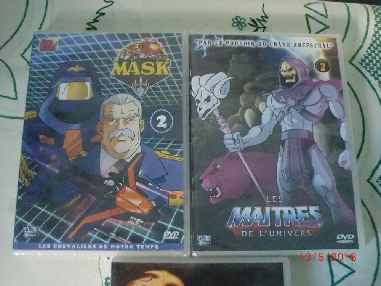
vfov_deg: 34.3
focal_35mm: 42
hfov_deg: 44.8
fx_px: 462
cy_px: 143
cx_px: 190
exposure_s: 1/50
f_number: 3.4
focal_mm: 7.7
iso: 1600
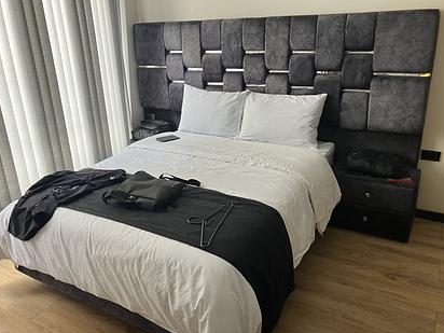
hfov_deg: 61.7
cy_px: 163
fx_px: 372
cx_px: 223
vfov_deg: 48.2
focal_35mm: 29
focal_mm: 3.99
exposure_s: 1/60
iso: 64
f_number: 1.8
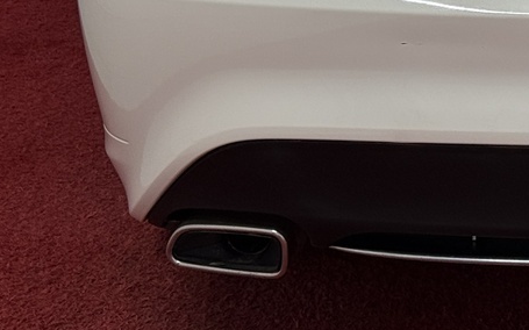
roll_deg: -0.2
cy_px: -191
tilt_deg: -11.8
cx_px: 775
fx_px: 2320
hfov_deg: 12.4
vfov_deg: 8.0
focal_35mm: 161
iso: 50
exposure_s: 1/121
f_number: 1.78
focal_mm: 6.76
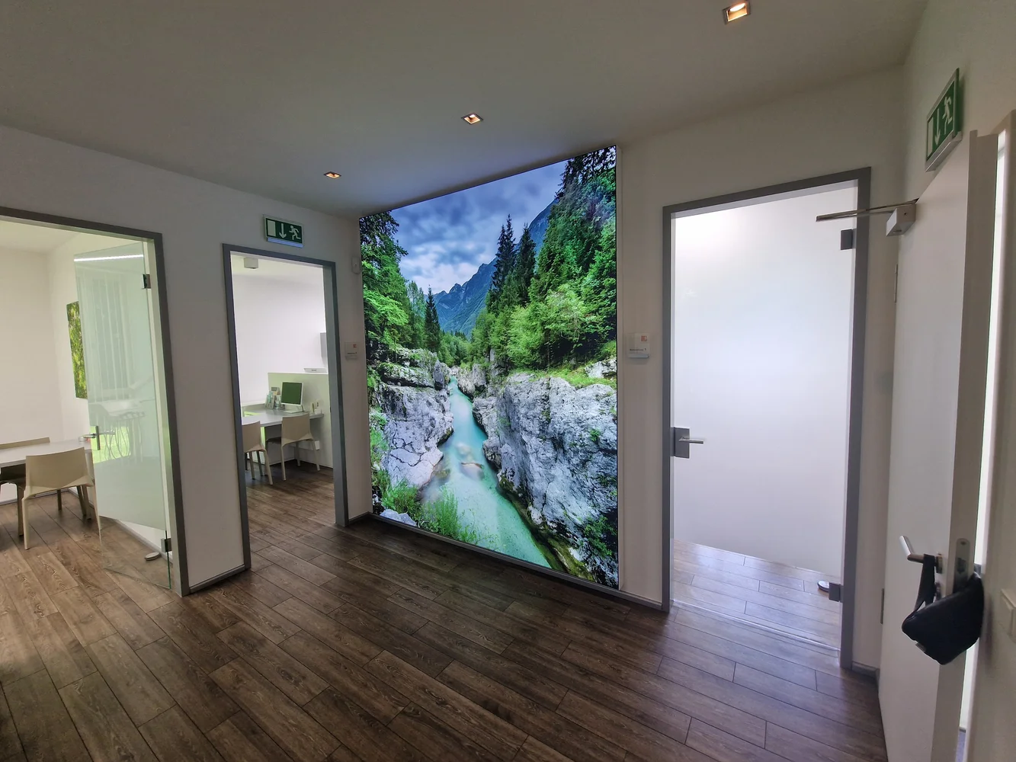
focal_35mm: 13
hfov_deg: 106.2
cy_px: 381
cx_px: 508
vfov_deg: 89.9
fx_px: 382
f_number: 2.2
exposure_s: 1/100
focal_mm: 2.2
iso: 80
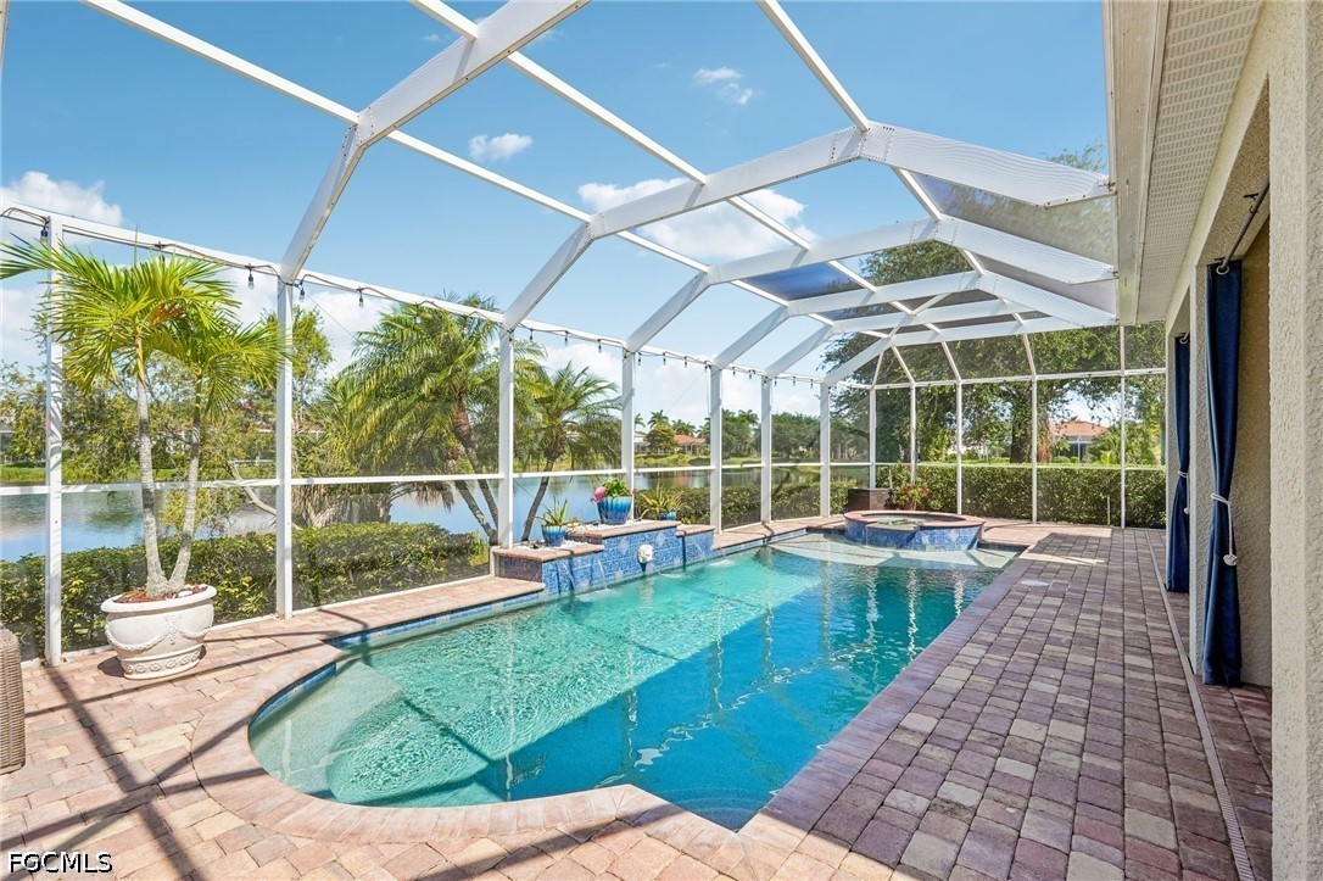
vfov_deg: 73.7
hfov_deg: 96.8
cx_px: 662
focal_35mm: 16
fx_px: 588
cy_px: 440
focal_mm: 16
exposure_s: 1/800
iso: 400
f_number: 8
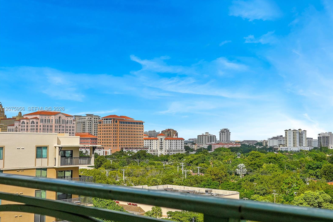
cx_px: 168
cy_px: 109
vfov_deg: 29.2
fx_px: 425
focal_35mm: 46
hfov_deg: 42.7
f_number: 8
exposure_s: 1/2500
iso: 320
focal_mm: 30
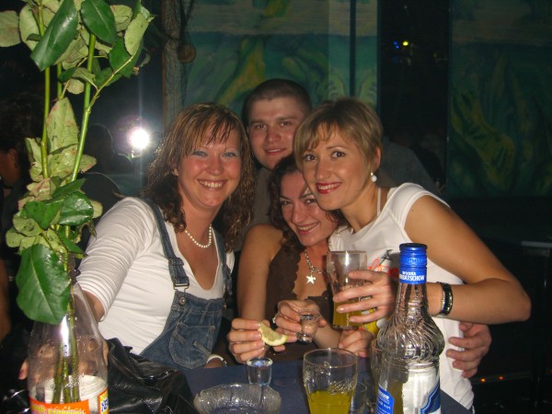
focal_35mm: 38
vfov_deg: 37.7
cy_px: 207
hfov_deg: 49.0
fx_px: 606
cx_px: 276
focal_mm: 7.9
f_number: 2.8
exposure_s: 1/60
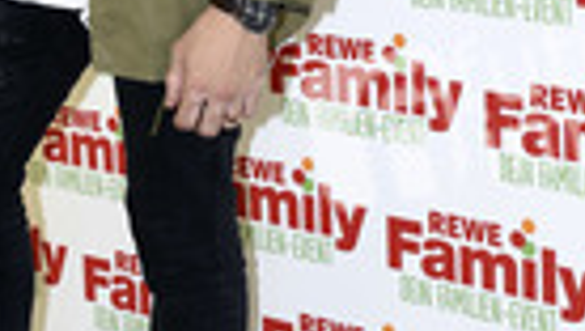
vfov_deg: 10.9
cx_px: 136
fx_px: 1693
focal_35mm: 109
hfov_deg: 19.4
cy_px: -102
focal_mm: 24
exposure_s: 1/160
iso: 160
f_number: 4.5
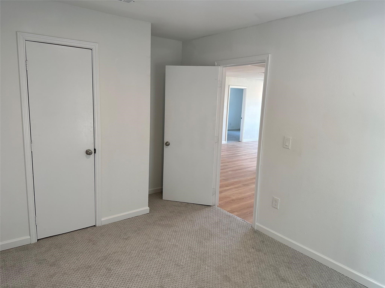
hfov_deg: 71.6
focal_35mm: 24
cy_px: 144
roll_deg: -2.5
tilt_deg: -9.5
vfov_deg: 56.8
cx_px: 192
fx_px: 267
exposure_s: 1/120
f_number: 1.78
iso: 125
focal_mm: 6.86
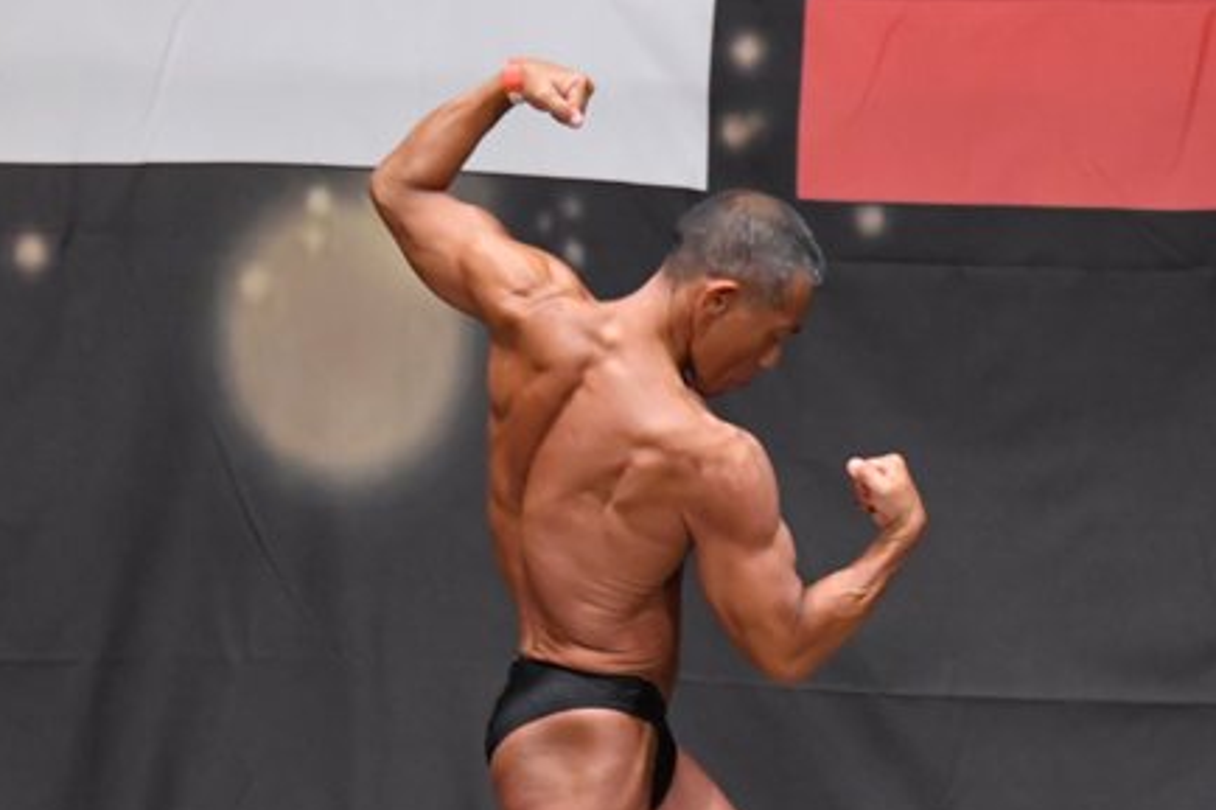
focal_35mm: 429
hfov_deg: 4.8
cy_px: 653
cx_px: 581
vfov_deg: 3.2
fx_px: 14484
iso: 6400
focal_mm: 160
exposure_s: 1/400
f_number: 5.6
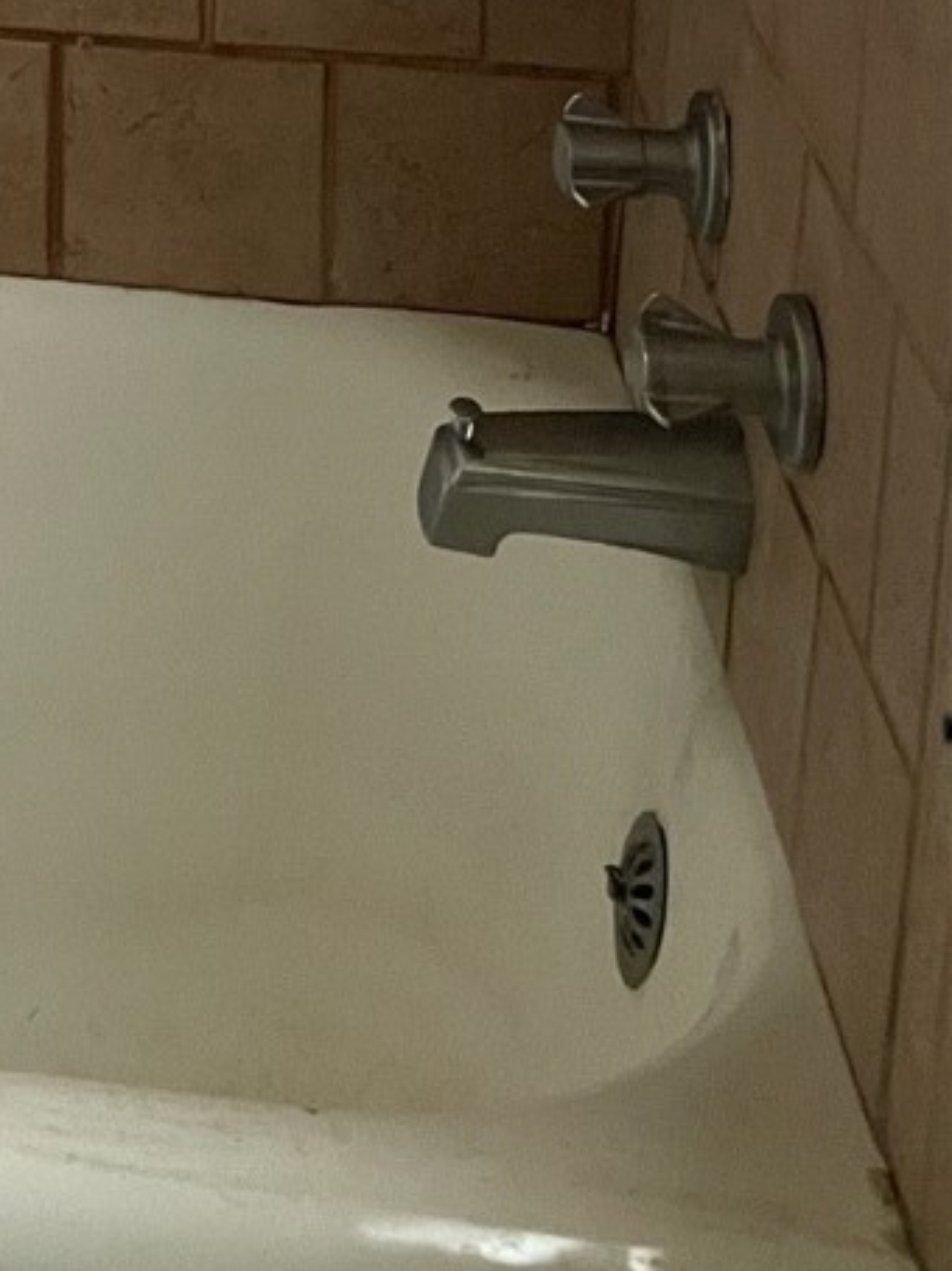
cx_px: -658
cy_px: -823
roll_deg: +0.5
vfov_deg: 18.7
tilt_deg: -8.6
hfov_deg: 15.0
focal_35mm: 88
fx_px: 3230
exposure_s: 1/57
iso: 500
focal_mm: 4.2
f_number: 1.6
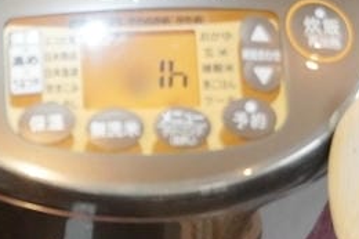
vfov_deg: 8.2
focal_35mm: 166
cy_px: 256
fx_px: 1654
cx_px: -207
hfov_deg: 11.8
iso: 2000
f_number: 2.8
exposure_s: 1/160
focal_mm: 36
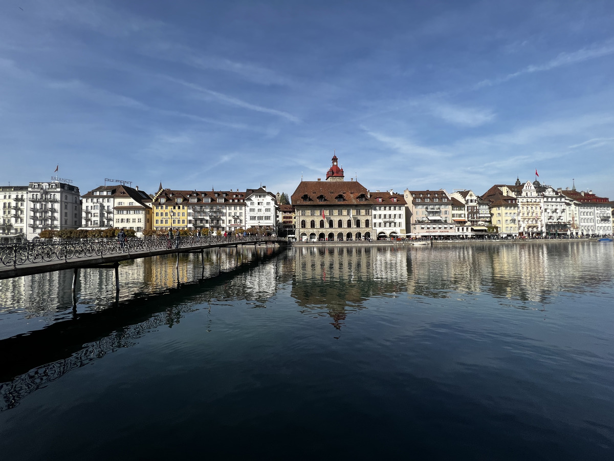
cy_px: 230
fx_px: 231
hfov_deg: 106.2
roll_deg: +0.7
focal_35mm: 13
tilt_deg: +1.6
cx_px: 307
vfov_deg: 89.9
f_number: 1.8
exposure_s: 1/1845
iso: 32
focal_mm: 1.57
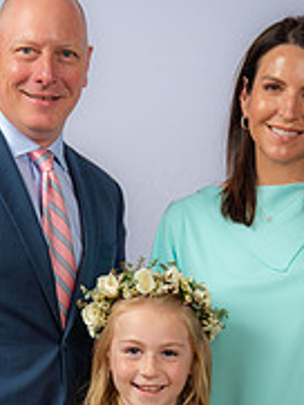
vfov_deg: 15.0
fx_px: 1532
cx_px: 120
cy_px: 320
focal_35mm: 131
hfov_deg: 11.3
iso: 250
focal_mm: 55
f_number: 6.3
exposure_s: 1/160
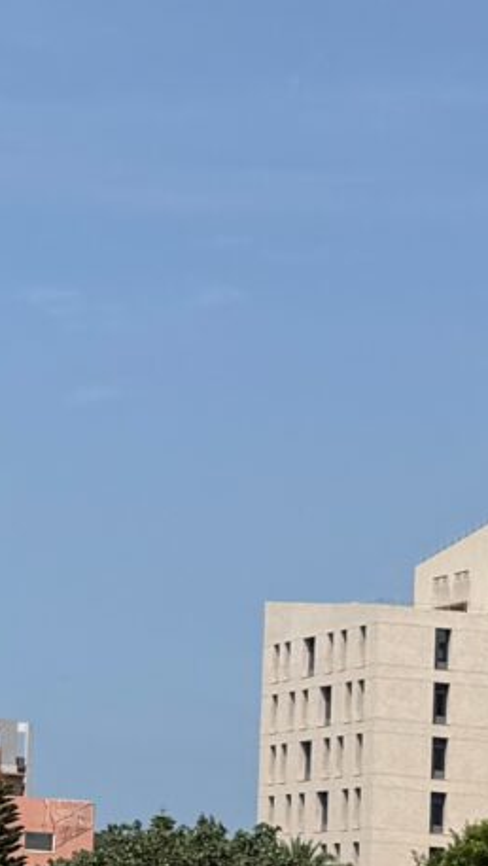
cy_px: 476
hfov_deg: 7.8
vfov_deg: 14.7
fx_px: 3355
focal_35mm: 146
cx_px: -639
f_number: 1.78
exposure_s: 1/5714
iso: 80
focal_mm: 6.76
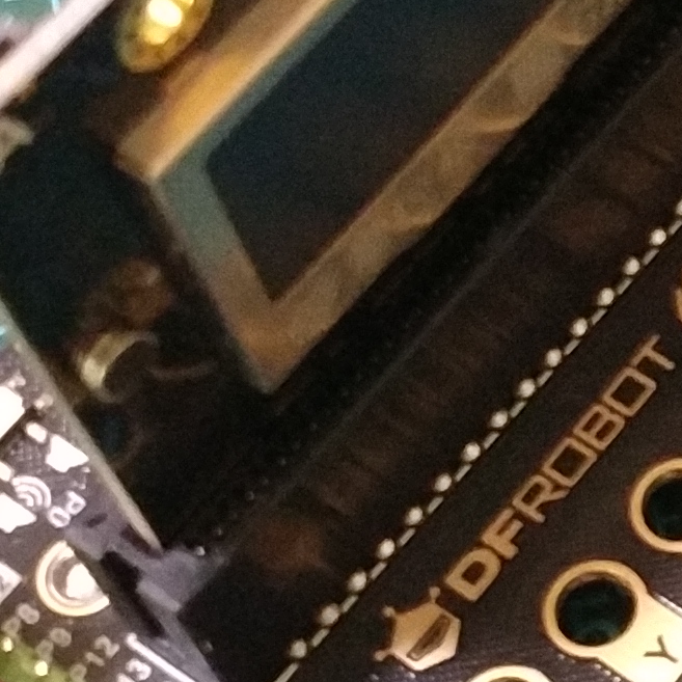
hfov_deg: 10.8
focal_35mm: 151
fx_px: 3366
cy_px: 245
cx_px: 1246
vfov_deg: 11.6
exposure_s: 1/14
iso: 1000
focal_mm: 4.73
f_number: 2.2
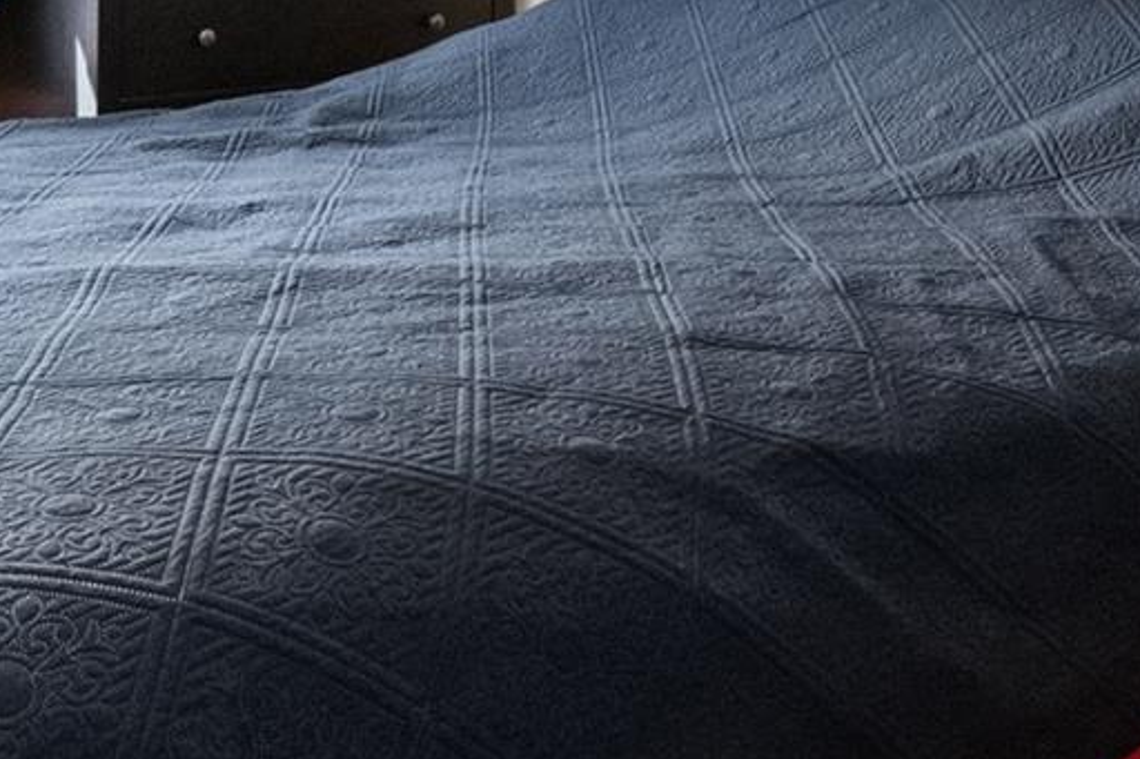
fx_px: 1899
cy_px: -88
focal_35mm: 60
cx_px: 525
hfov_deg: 33.4
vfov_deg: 21.4
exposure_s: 1/30
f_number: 7.1
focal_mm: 10
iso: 2500
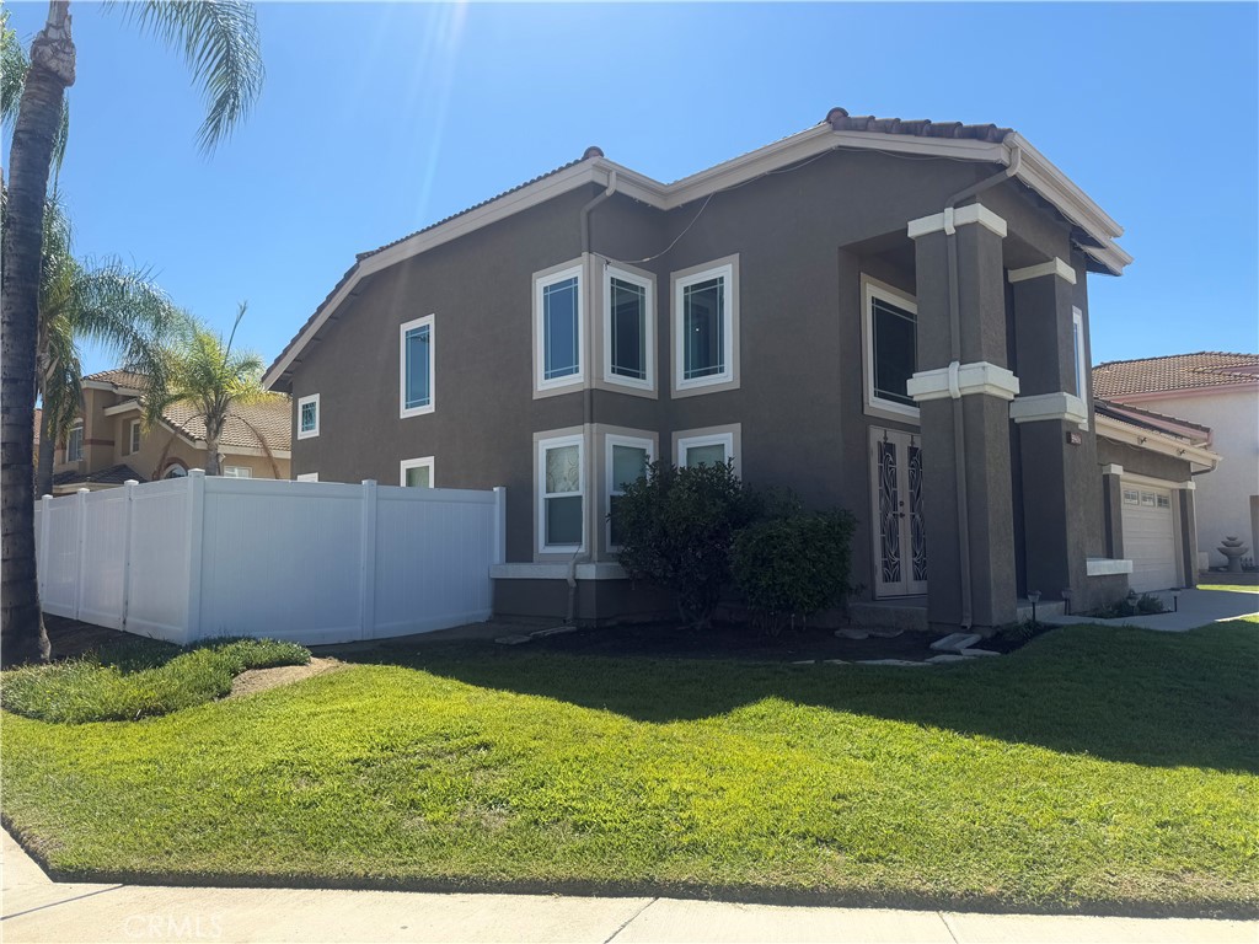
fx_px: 873
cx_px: 630
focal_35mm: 24
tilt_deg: +4.7
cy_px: 472
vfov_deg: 56.8
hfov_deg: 71.6
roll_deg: +1.6
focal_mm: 6.76
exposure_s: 1/3145
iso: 80
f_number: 1.78
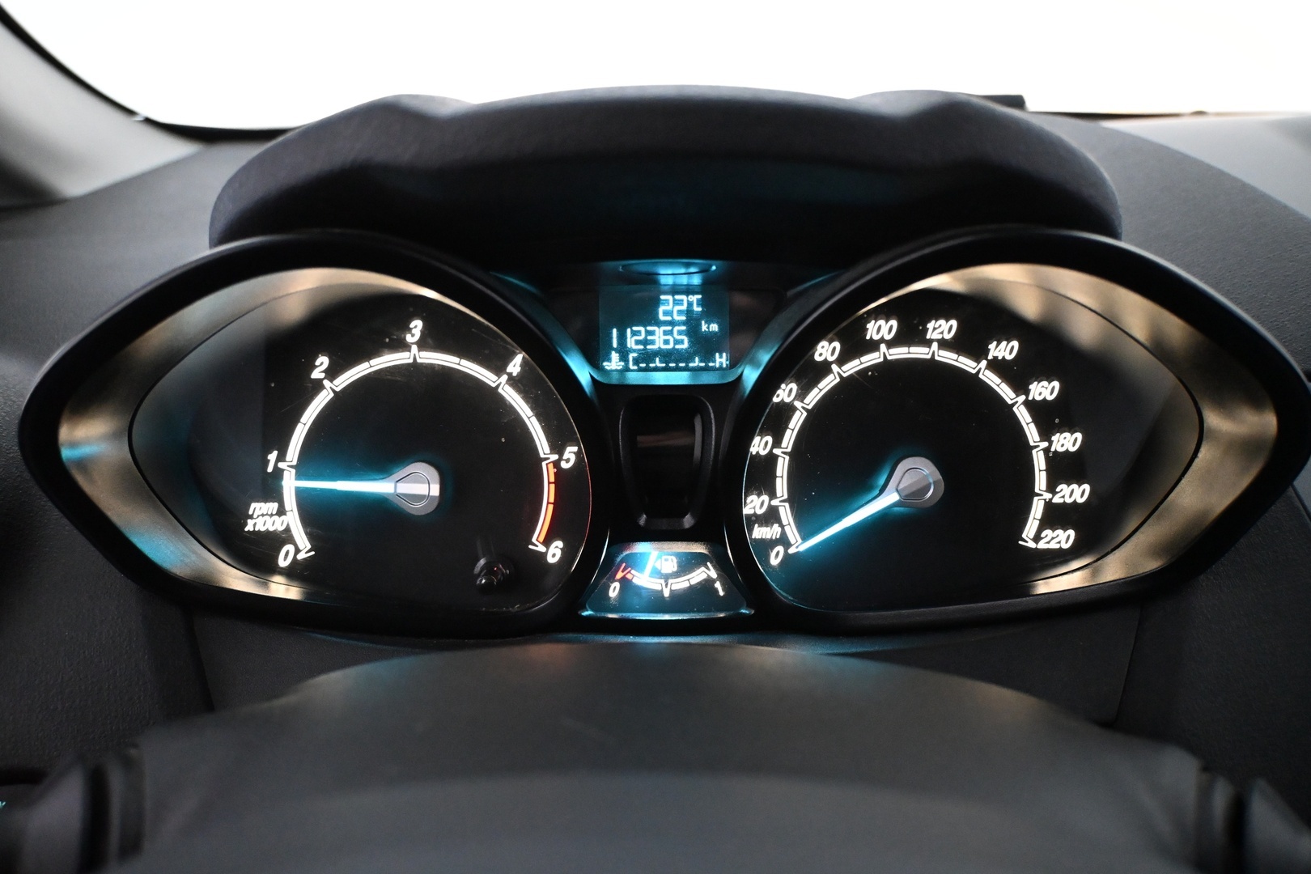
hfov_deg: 60.7
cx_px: 656
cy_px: 437
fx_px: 1120
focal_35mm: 31
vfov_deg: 42.6
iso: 5000
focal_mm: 20.5
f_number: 3.8
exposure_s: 1/60
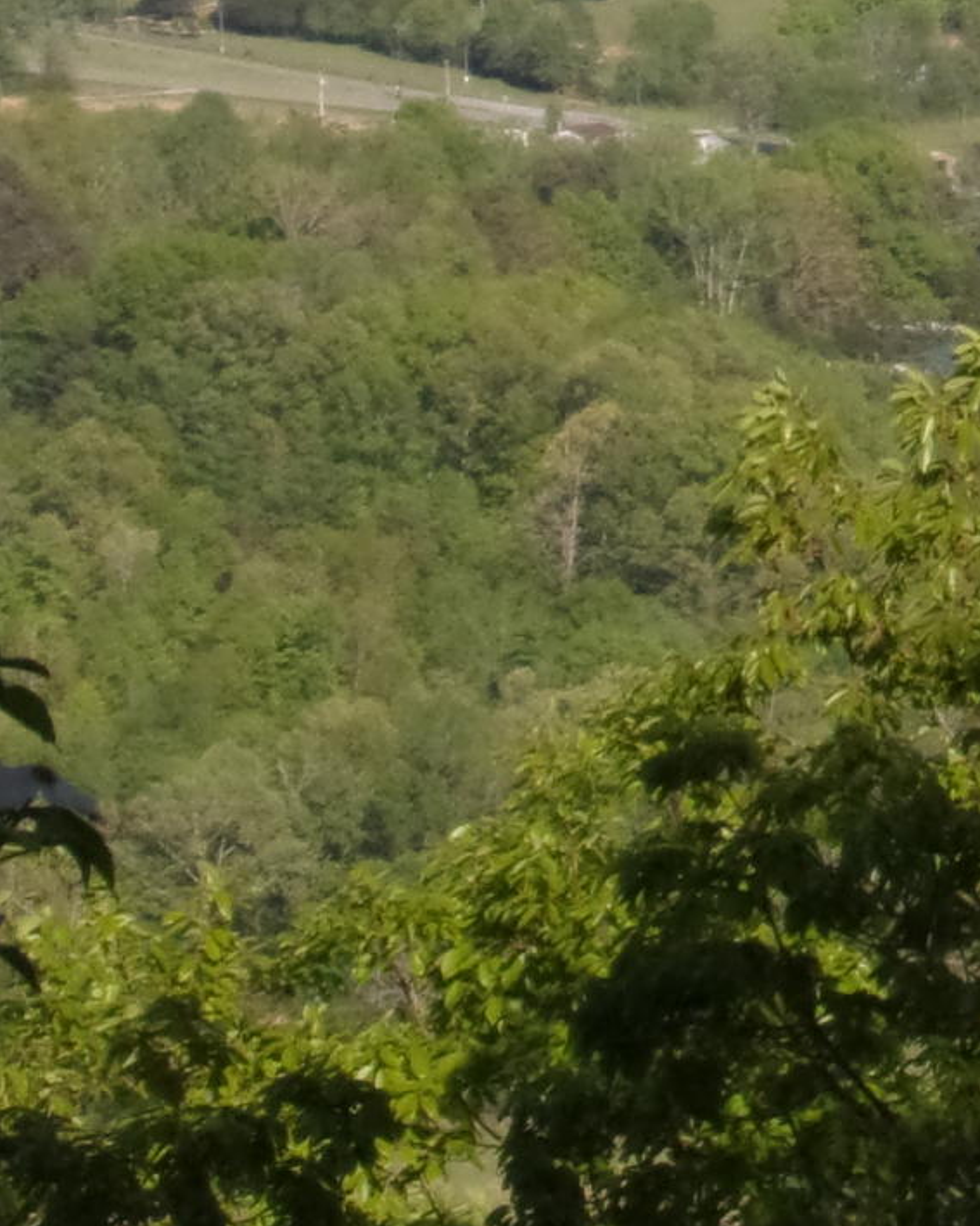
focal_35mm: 314
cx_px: 1761
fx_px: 11387
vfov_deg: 6.1
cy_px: -519
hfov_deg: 4.9
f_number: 4.7
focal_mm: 13.6
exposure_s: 1/600
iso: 80
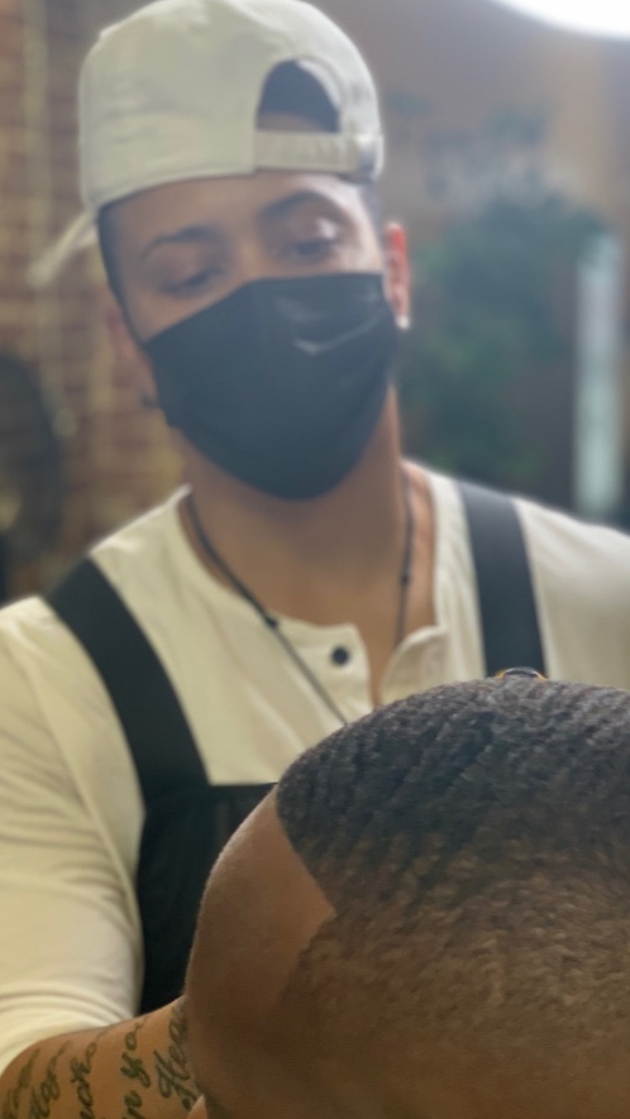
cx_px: 417
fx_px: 1900
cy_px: 540
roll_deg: +0.7
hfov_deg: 18.8
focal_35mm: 64
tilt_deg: -6.7
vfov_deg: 32.8
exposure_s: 1/120
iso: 100
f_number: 2.4
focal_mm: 6
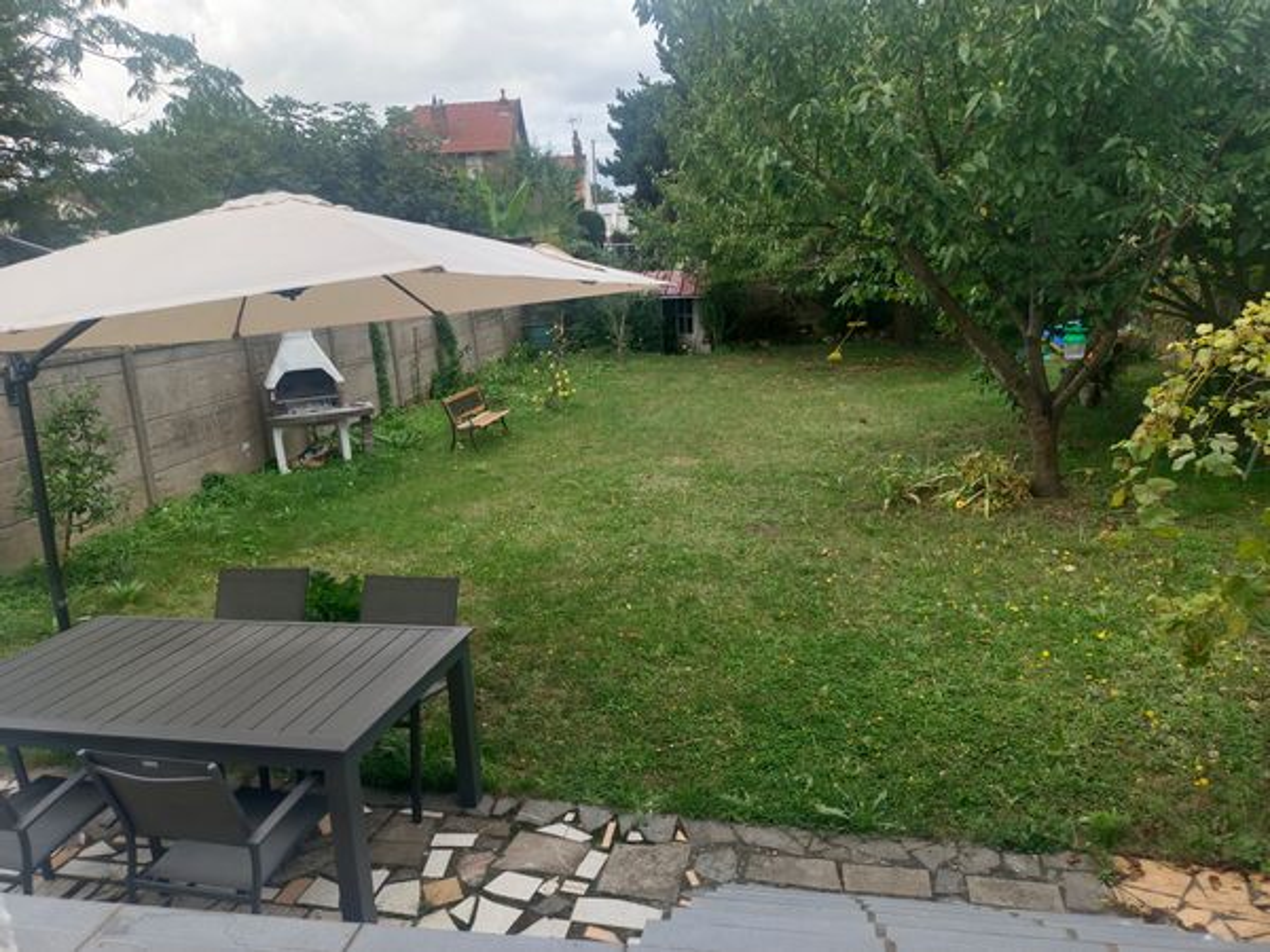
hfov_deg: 69.4
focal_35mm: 25
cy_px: 476
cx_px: 635
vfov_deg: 54.9
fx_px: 917
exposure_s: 1/185
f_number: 1.79
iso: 100
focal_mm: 4.71
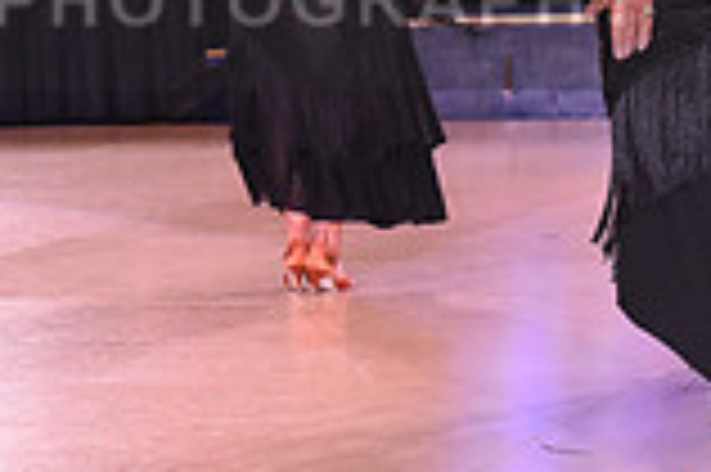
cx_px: 207
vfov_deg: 7.4
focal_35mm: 184
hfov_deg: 11.2
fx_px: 3630
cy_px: -29
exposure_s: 1/250
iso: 2500
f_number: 6.3
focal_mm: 50
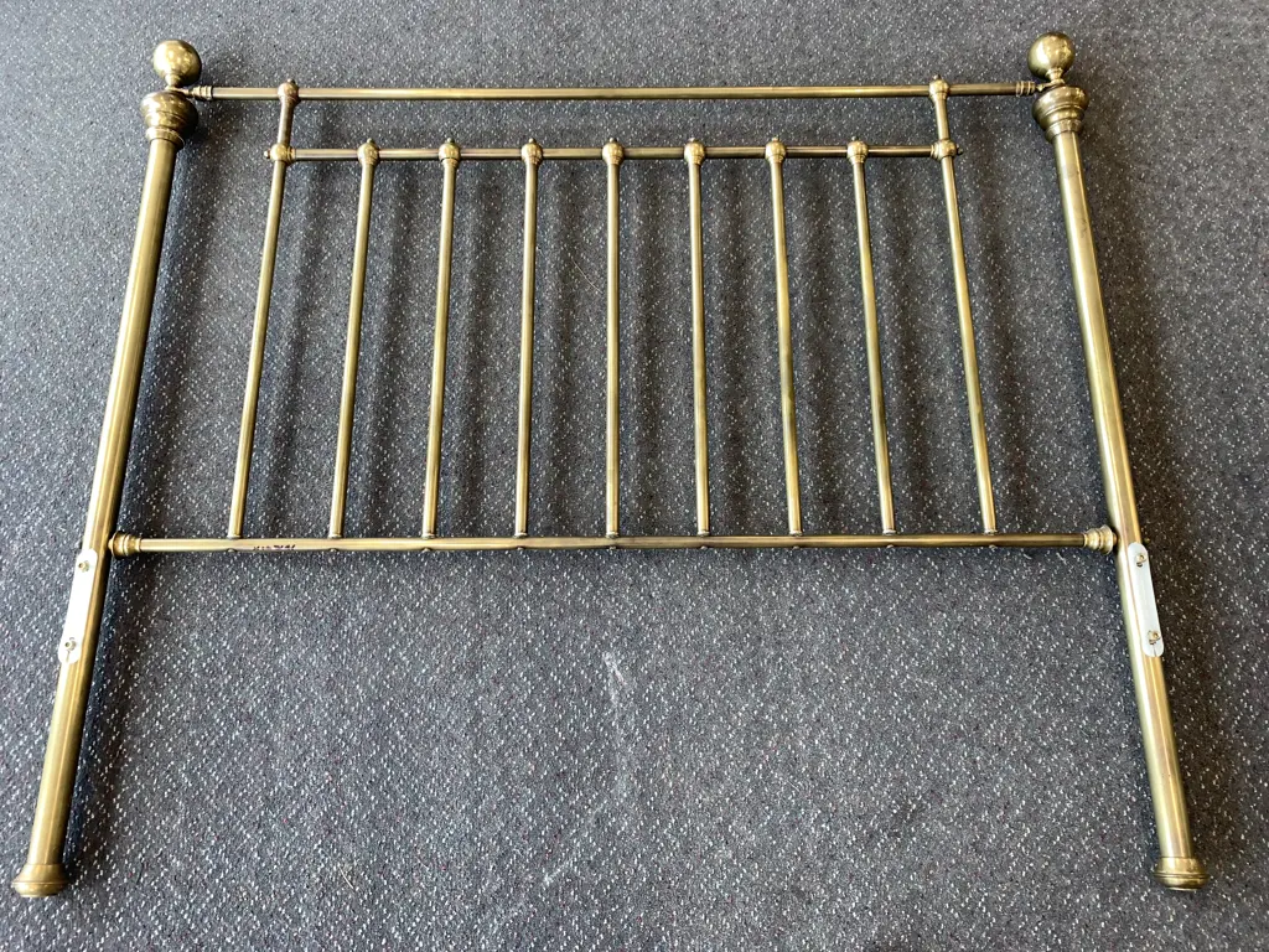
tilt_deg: -72.6
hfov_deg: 67.3
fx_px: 953
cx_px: 634
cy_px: 476
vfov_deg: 53.1
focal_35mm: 26
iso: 80
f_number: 1.8
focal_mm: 4.25
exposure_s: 1/100
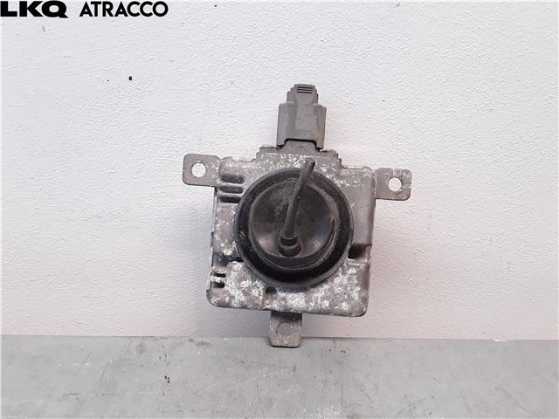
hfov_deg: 63.4
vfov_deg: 49.7
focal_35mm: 28
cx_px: 280
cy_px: 210
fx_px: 452
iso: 100
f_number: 1.9
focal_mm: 2.91
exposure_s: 1/105
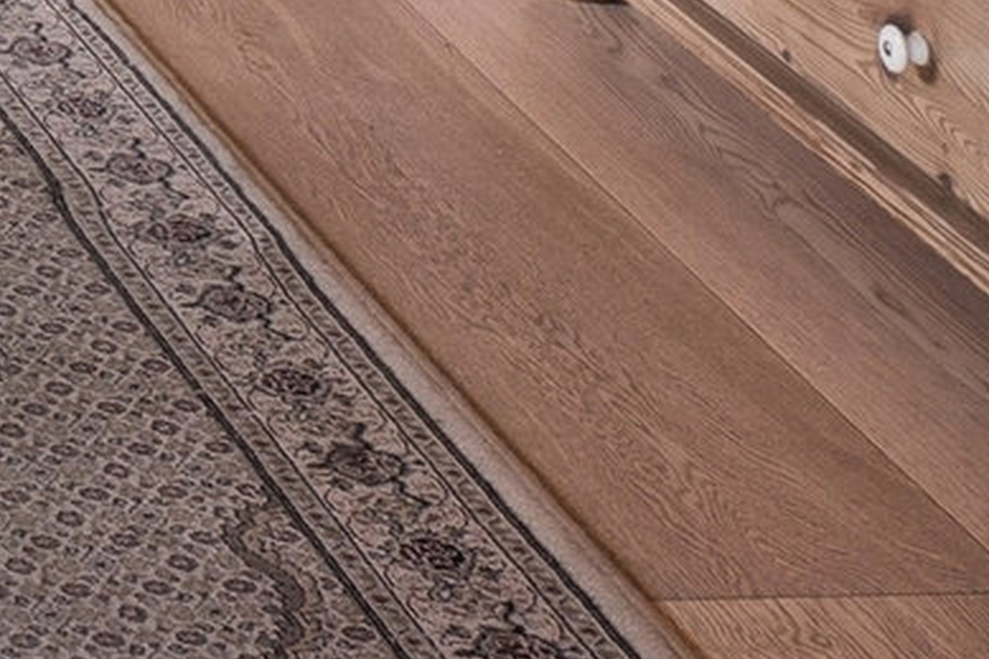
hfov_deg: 11.3
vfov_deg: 7.2
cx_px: -1058
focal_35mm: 162
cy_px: -1550
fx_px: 4448
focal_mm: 14
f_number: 8
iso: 200
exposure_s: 1/10
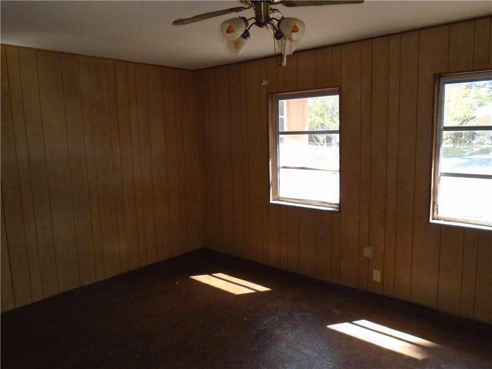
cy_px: 184
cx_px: 246
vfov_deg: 53.1
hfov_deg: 67.3
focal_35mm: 26
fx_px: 370
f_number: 3.2
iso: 200
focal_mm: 4.6
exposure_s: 1/125
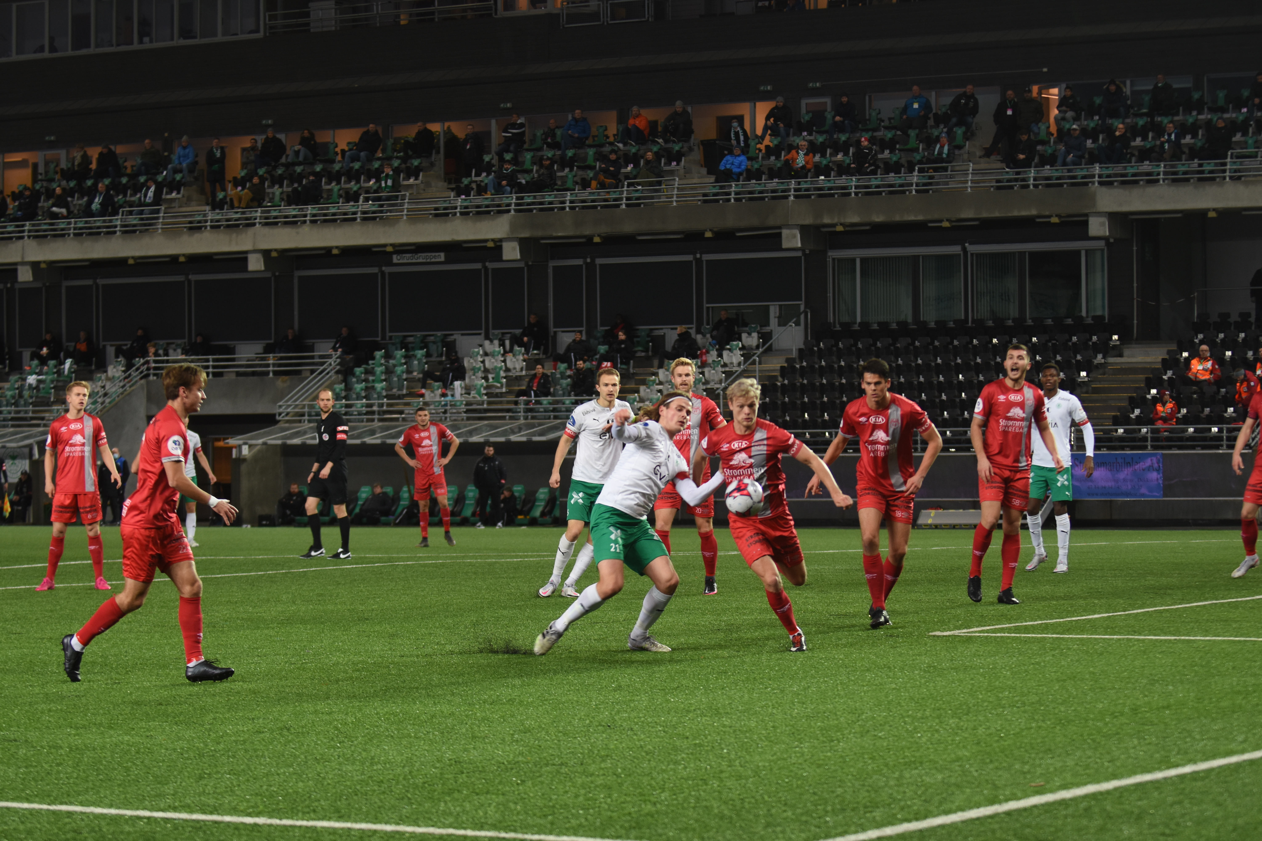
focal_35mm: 105
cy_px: 420
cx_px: 631
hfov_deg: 19.5
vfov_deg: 13.0
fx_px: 3681
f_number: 2.8
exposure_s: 1/320
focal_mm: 70
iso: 400
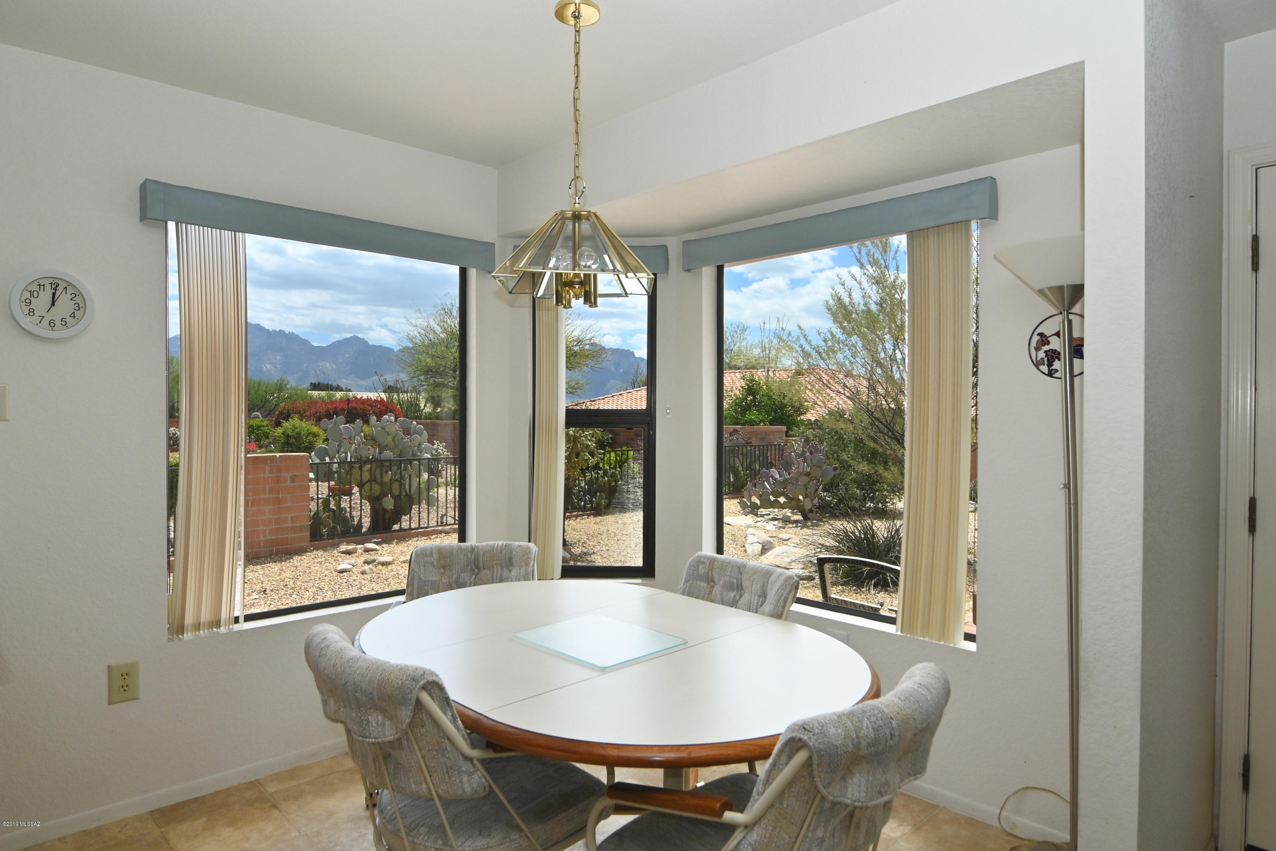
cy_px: 426
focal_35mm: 21
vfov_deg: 59.5
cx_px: 638
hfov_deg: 81.2
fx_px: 744
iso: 200
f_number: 10
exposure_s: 1/200
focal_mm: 14
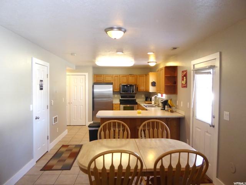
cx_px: 123
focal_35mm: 24
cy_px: 92
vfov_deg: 56.8
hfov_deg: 71.6
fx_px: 171
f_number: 3.3
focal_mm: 4.3
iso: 320
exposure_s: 1/60
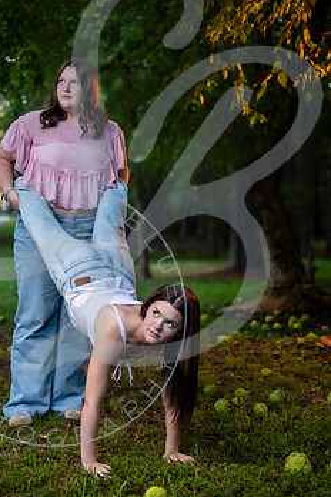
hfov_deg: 16.2
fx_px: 1158
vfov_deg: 24.2
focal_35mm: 84
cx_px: 118
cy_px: 206
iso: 500
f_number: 2.8
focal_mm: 65
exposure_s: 1/160
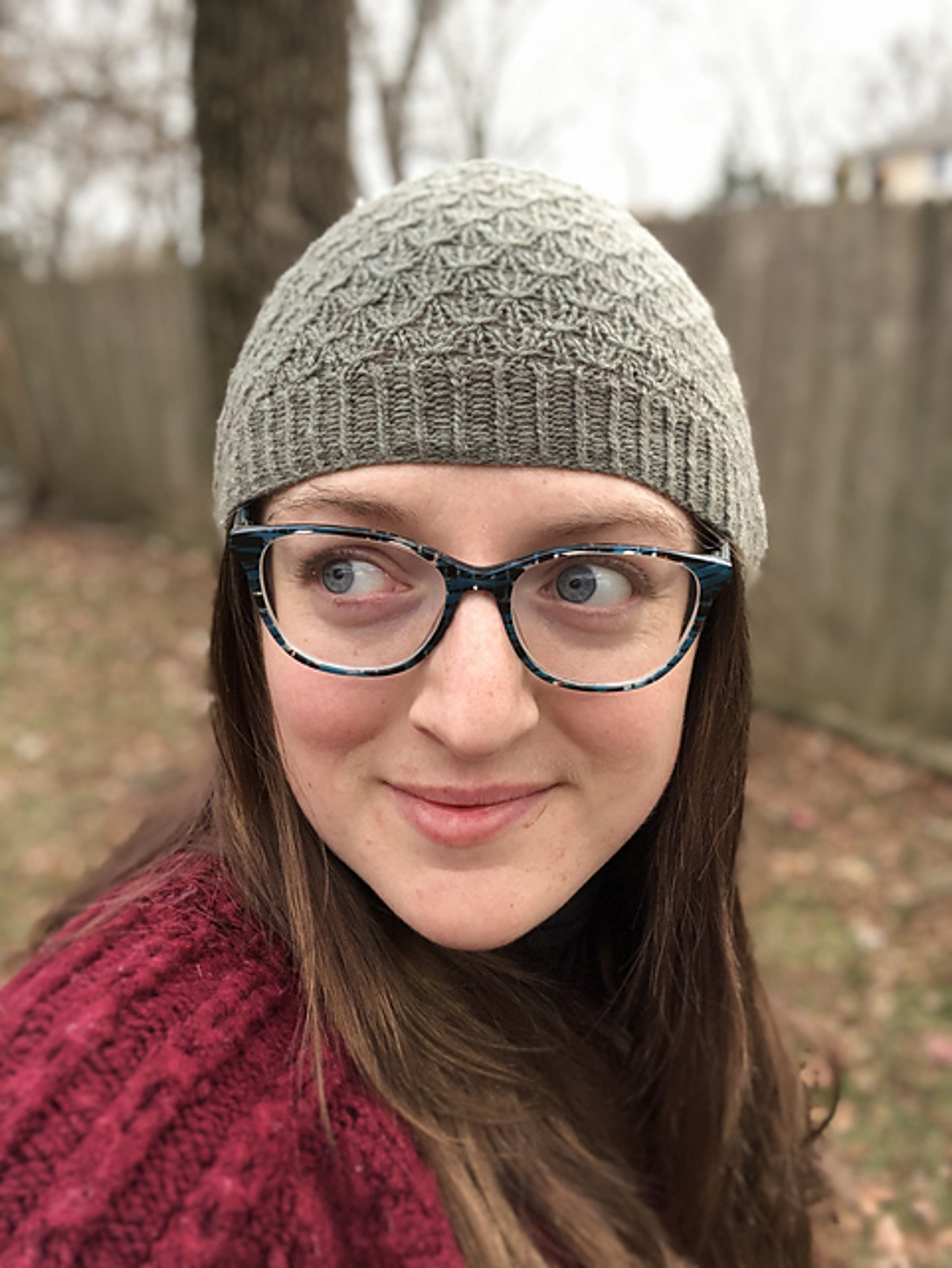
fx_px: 1172
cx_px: 476
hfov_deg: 44.2
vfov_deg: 56.8
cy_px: 634
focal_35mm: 32
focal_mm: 2.87
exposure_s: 1/30
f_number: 2.2
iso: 25
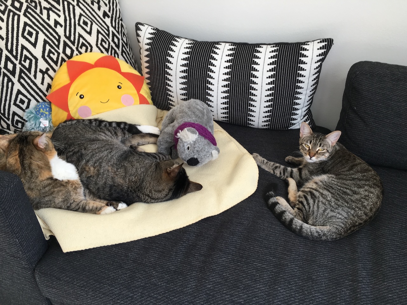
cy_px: 152
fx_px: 341
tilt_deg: -36.0
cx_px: 204
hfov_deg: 61.7
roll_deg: +2.4
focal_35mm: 29
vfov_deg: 48.2
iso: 32
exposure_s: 1/60
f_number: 2.2
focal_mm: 4.15
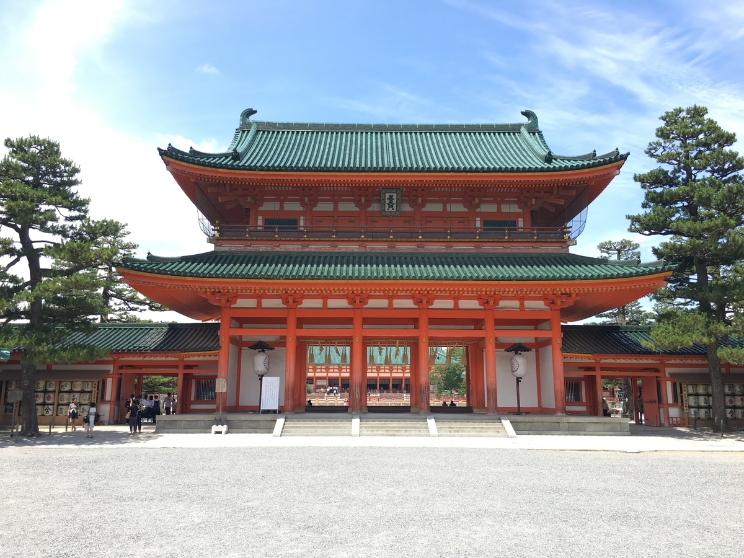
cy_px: 279
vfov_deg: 48.2
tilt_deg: +11.9
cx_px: 372
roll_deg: -0.1
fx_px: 623
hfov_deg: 61.7
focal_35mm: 29
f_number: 2.2
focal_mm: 4.15
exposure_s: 1/674
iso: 25
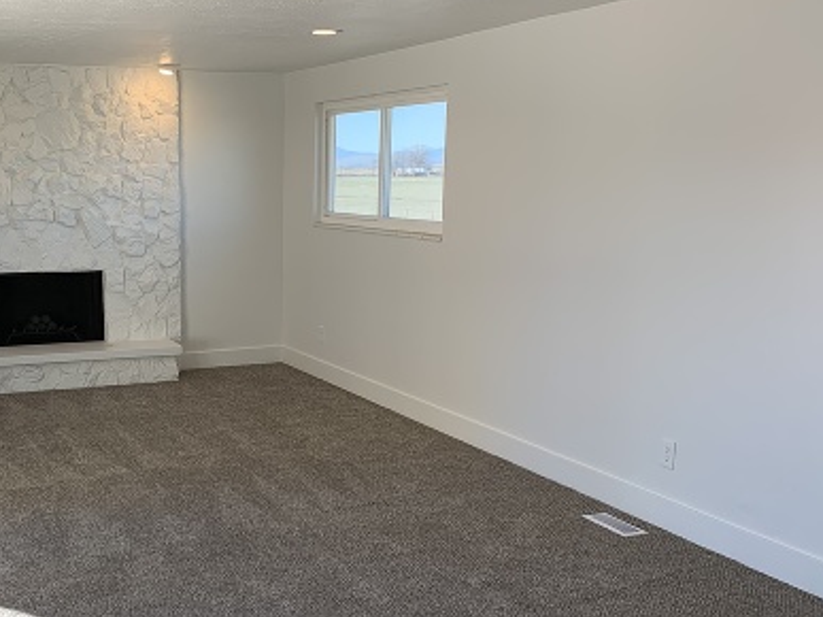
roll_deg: +0.4
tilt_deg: -9.4
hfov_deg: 42.7
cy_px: 355
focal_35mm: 43
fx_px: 1022
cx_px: 221
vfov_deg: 33.5
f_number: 1.8
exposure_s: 1/161
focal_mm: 4.25
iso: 25
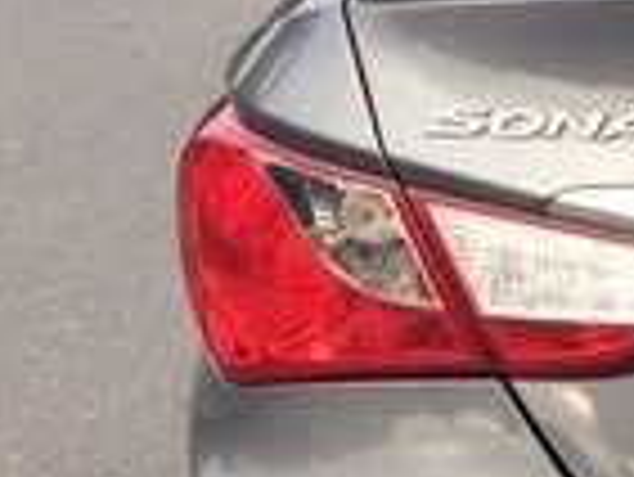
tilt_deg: -20.1
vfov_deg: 10.9
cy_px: 416
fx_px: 2493
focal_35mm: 136
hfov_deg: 12.9
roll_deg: -1.1
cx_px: 1219
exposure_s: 1/184
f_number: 2.2
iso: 32
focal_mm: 4.15
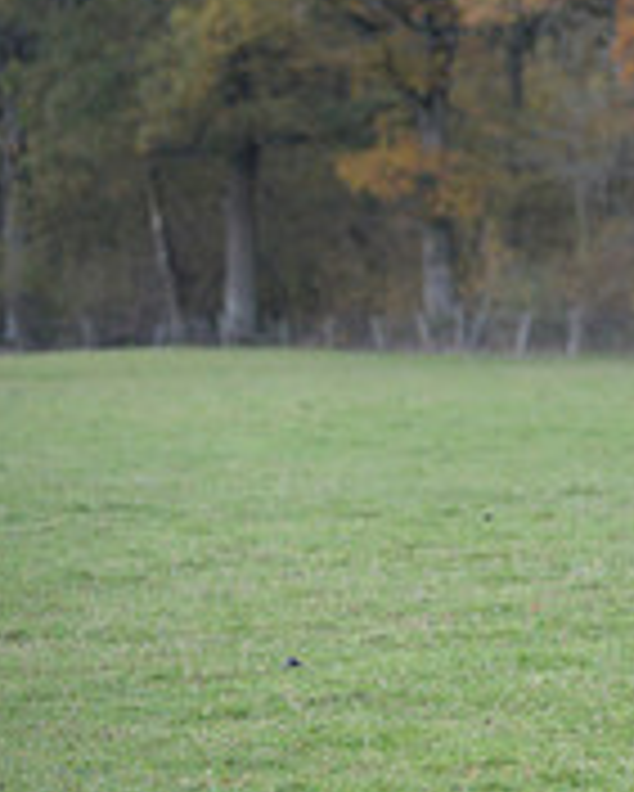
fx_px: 7616
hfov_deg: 4.7
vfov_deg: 5.9
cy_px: 76
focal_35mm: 325
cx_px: 1223
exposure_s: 1/640
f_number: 3.2
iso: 1600
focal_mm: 105
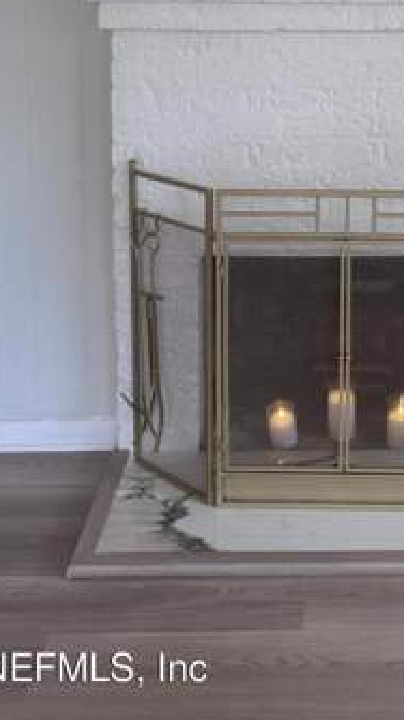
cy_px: 43
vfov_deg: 37.9
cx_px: 367
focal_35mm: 50
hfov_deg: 23.3
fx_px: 954
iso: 200
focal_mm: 6.76
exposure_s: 1/60
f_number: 1.78
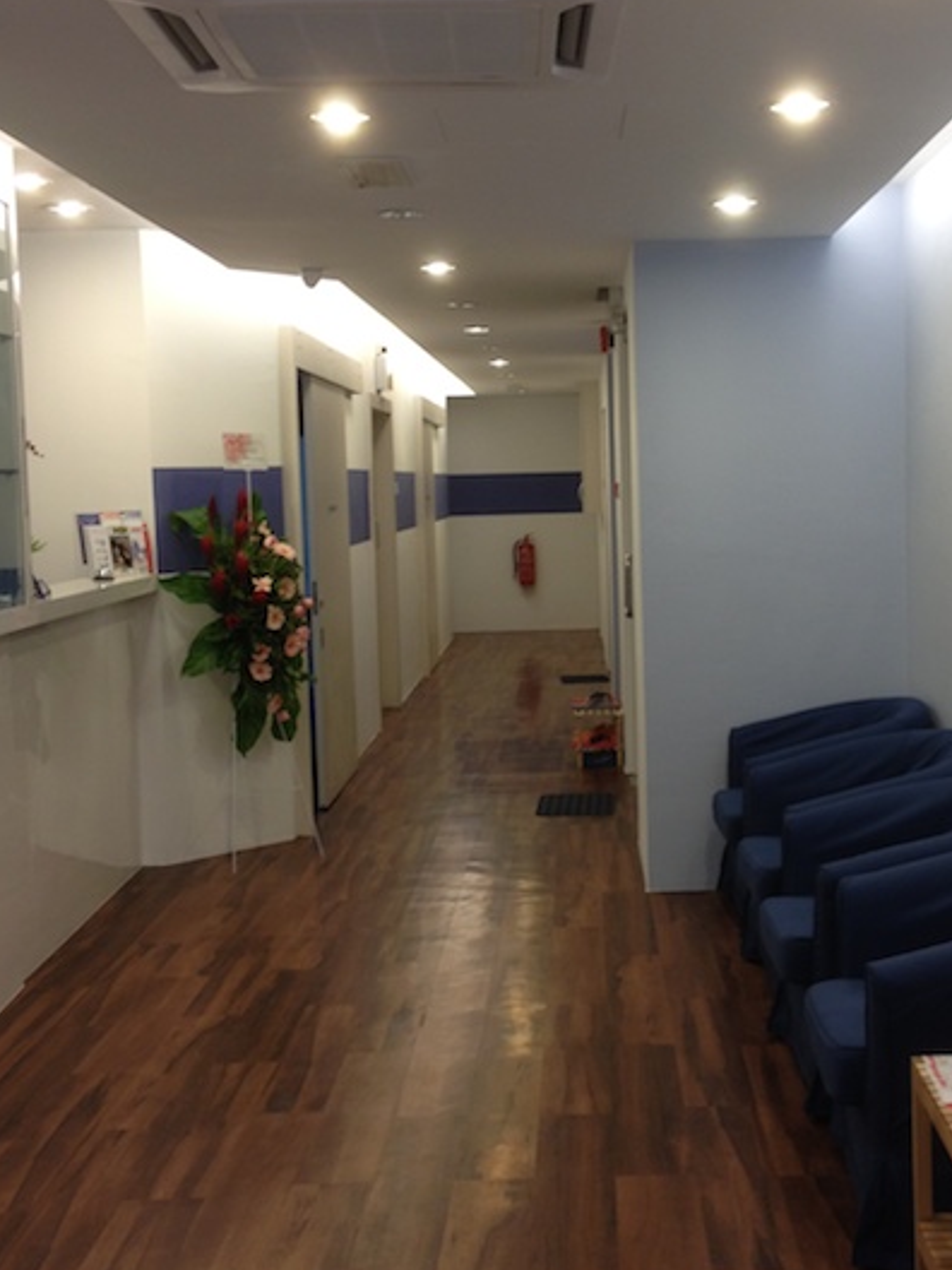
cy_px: 623
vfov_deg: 36.2
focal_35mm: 53
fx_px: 1943
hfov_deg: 27.4
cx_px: 599
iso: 50
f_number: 2.4
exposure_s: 1/24
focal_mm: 4.28
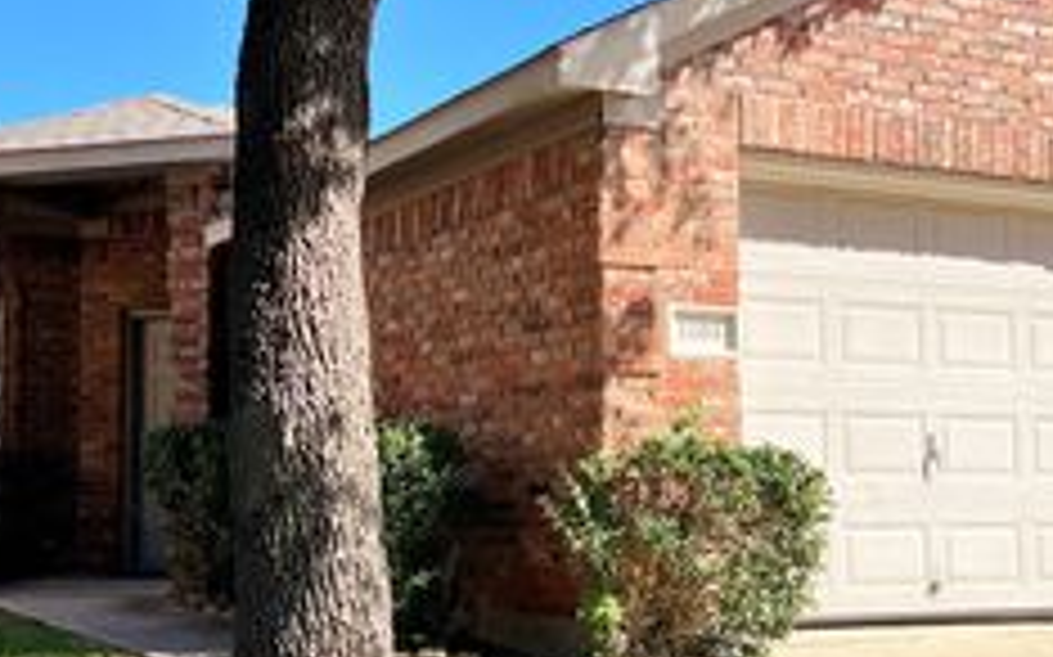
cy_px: 412
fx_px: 1692
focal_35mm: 59
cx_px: 477
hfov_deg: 34.5
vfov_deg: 21.9
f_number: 1.5
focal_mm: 5.7
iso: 50
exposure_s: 1/1575
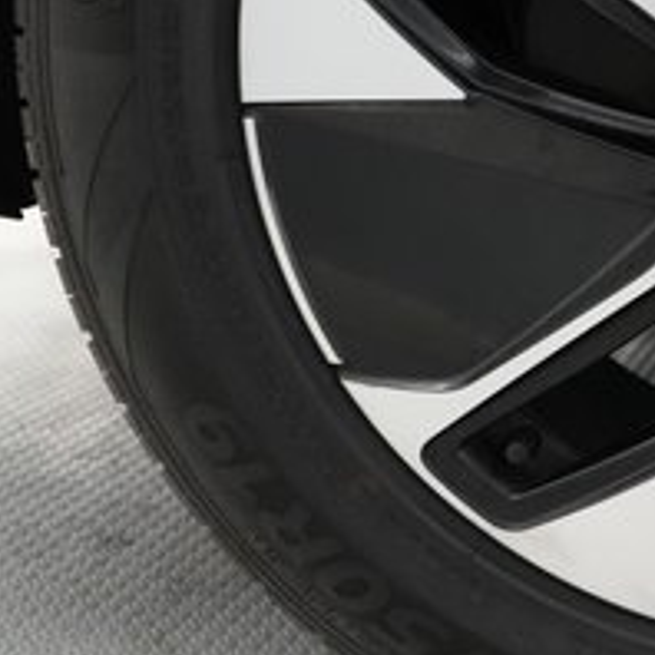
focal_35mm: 66
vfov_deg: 25.8
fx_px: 1413
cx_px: 920
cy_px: 172
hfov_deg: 22.5
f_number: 2.8
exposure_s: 1/320
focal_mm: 24
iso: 6400
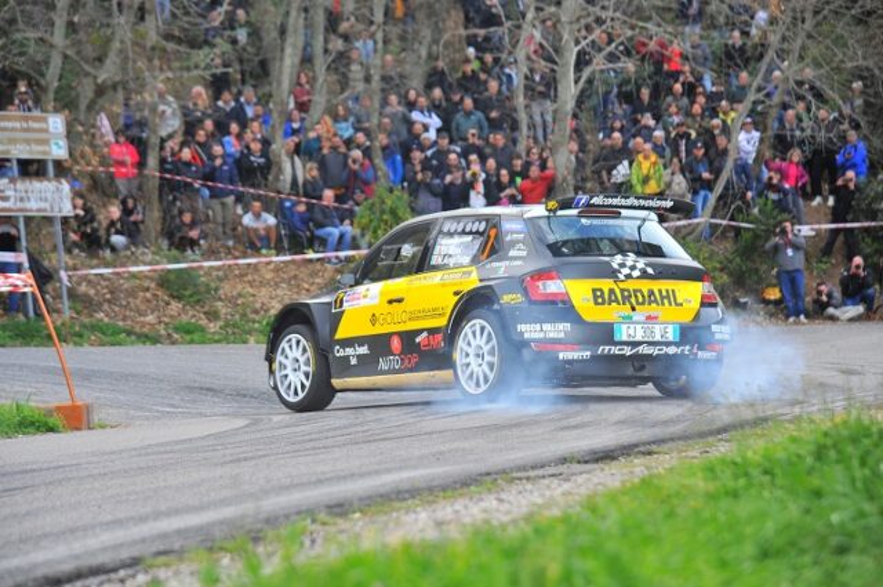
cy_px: 294
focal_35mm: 120
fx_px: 2940
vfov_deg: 11.4
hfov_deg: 17.1
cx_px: 442
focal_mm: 120
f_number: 5
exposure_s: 1/250
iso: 360
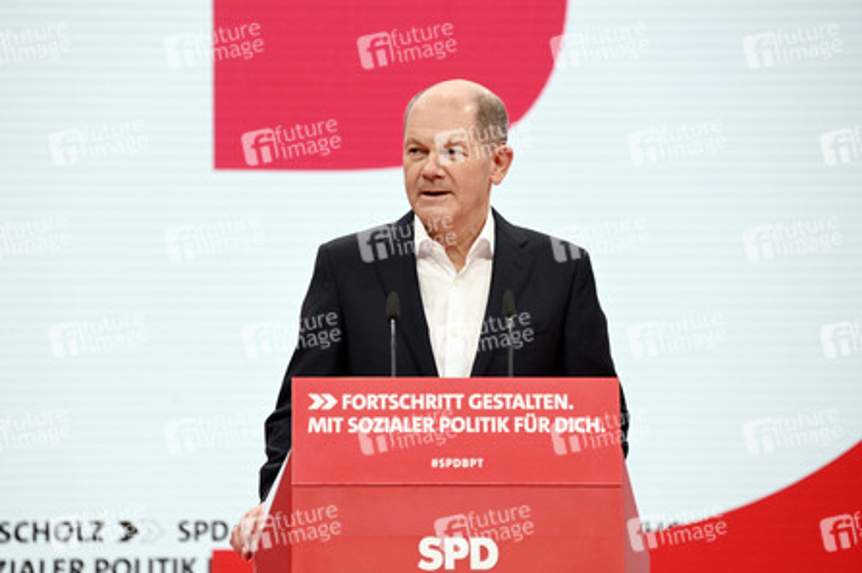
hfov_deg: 9.7
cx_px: 433
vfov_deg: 6.5
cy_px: 287
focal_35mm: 212
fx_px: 5071
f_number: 5.6
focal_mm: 210
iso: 5000
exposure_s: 1/500
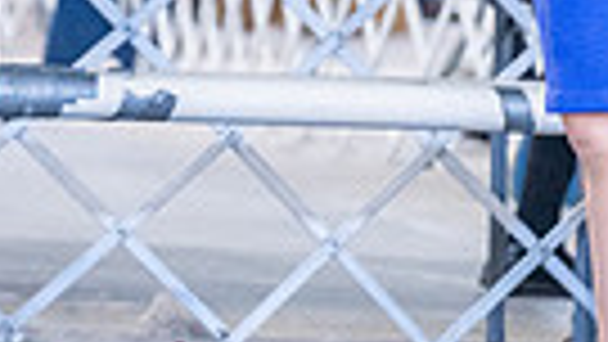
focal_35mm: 631
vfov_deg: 1.9
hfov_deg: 3.4
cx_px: -252
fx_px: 10175
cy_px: -250
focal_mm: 140
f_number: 4
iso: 6400
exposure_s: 1/320
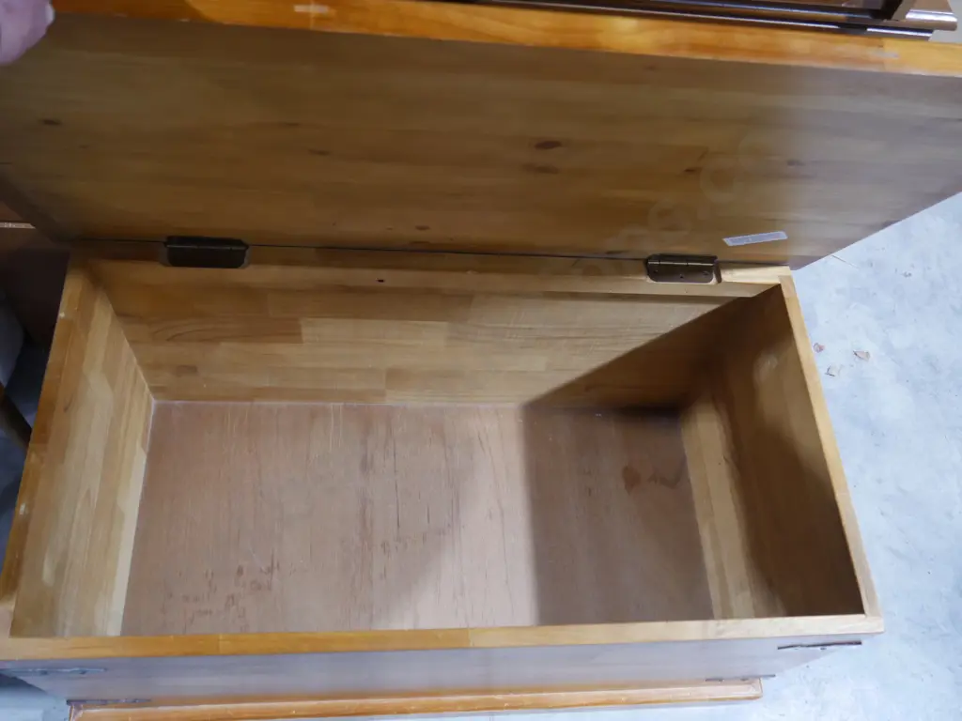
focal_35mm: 30
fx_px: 834
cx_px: 481
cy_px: 360
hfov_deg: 60.0
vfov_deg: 46.8
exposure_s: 1/60
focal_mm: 15
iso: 800
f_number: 3.6
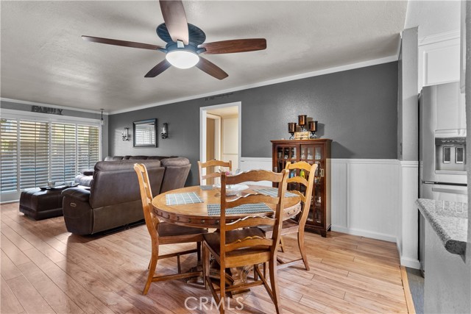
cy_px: 157
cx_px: 236
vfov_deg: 73.8
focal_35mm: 16
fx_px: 209
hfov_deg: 96.7
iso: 640
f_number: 8
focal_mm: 16
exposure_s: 1/1.67
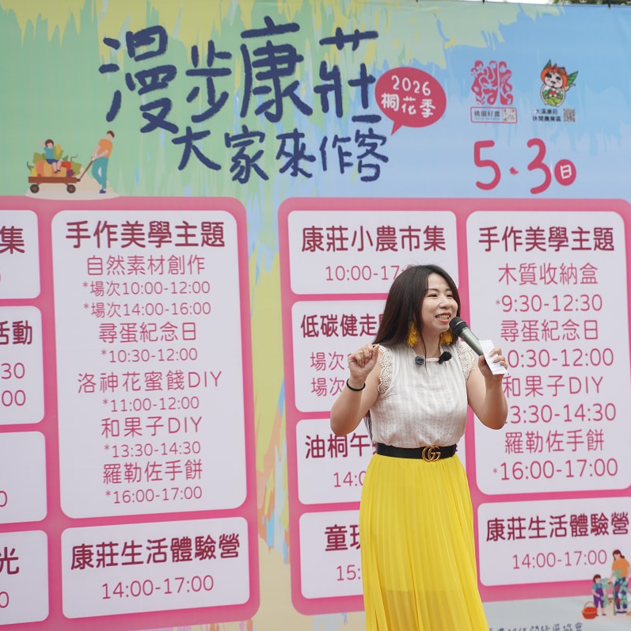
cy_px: 316
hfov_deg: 18.1
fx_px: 1980
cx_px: 429
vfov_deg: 18.1
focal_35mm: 96
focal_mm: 75
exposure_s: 1/160
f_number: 4
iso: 160
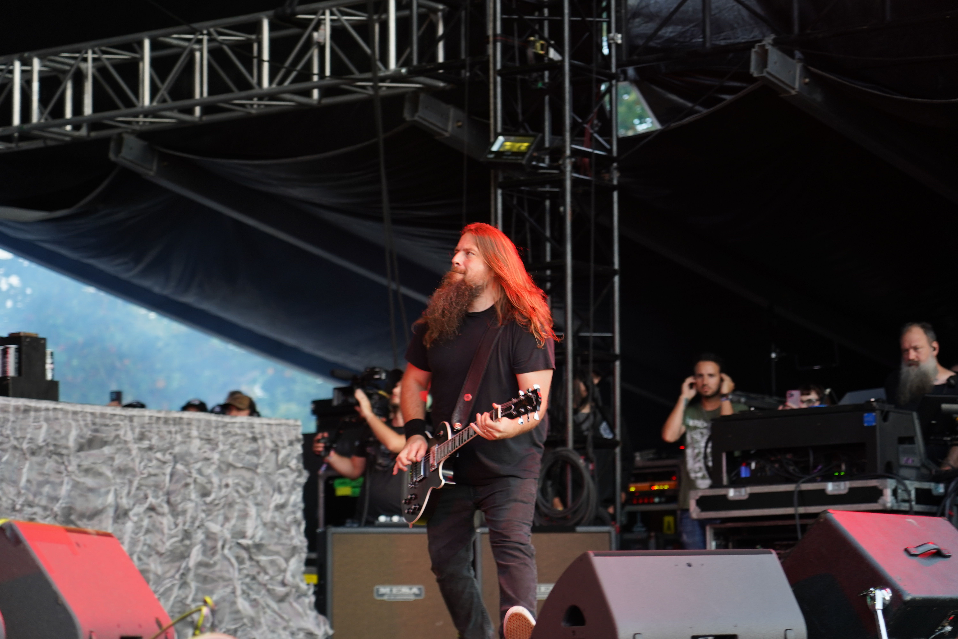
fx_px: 2794
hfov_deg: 19.5
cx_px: 479
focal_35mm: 105
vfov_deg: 13.0
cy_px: 320
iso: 640
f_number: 4
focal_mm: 105
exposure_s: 1/125
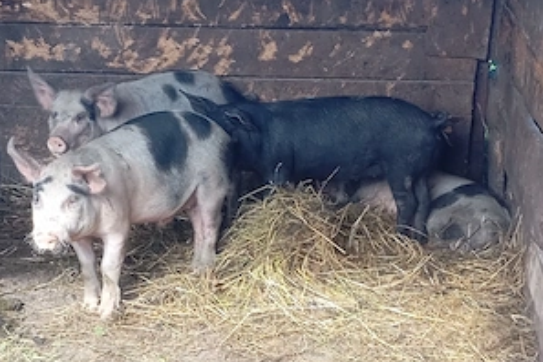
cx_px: 272
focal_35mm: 95
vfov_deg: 14.4
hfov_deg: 21.5
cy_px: 197
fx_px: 1433
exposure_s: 1/100
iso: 175
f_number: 1.8
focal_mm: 4.27
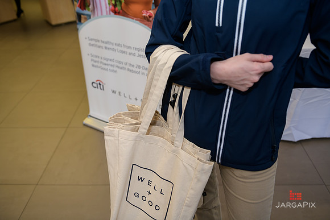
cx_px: 165
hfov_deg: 60.3
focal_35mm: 31
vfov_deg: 42.3
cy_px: 110
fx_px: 284
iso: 400
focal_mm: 31
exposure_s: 1/125
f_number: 3.2
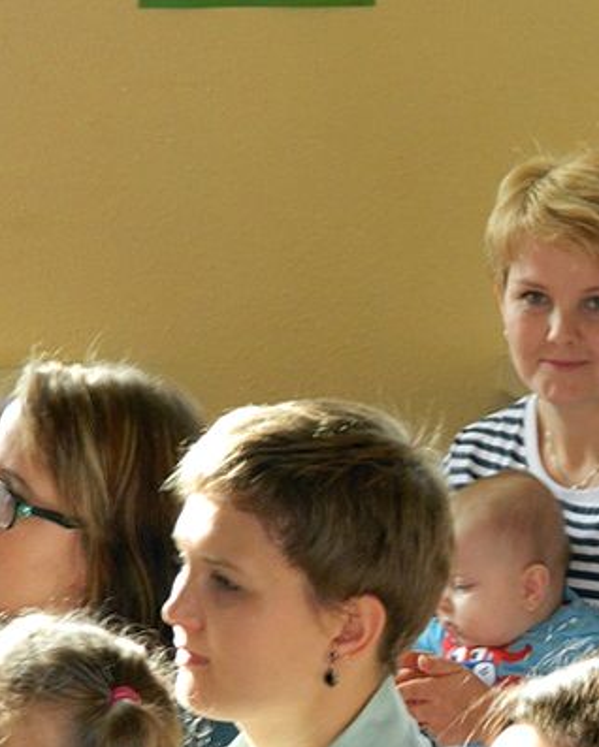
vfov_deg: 8.7
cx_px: 595
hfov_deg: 6.9
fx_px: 4916
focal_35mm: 222
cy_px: 447
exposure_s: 1/30
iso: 140
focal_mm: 23.2
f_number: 4.7
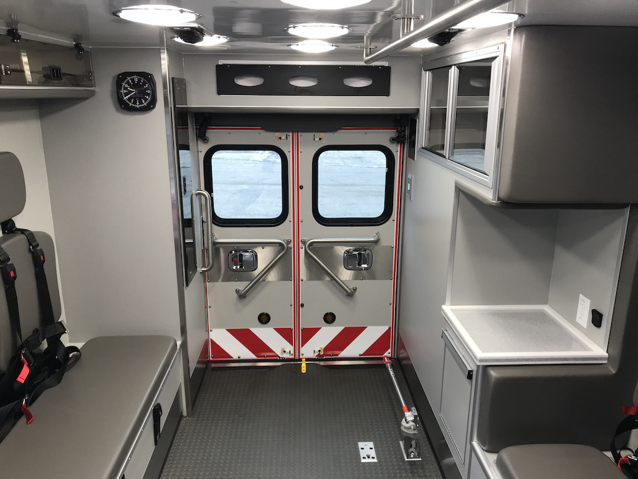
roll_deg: -1.6
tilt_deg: -15.8
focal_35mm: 28
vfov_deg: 49.7
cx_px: 319
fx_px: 516
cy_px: 240
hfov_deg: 63.4
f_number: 1.8
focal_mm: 3.99
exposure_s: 1/90
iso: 40
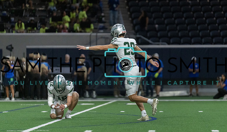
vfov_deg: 5.3
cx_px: 129
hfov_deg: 9.0
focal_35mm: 237
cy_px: 56
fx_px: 1434
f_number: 2.8
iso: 5000
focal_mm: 200
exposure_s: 1/1250
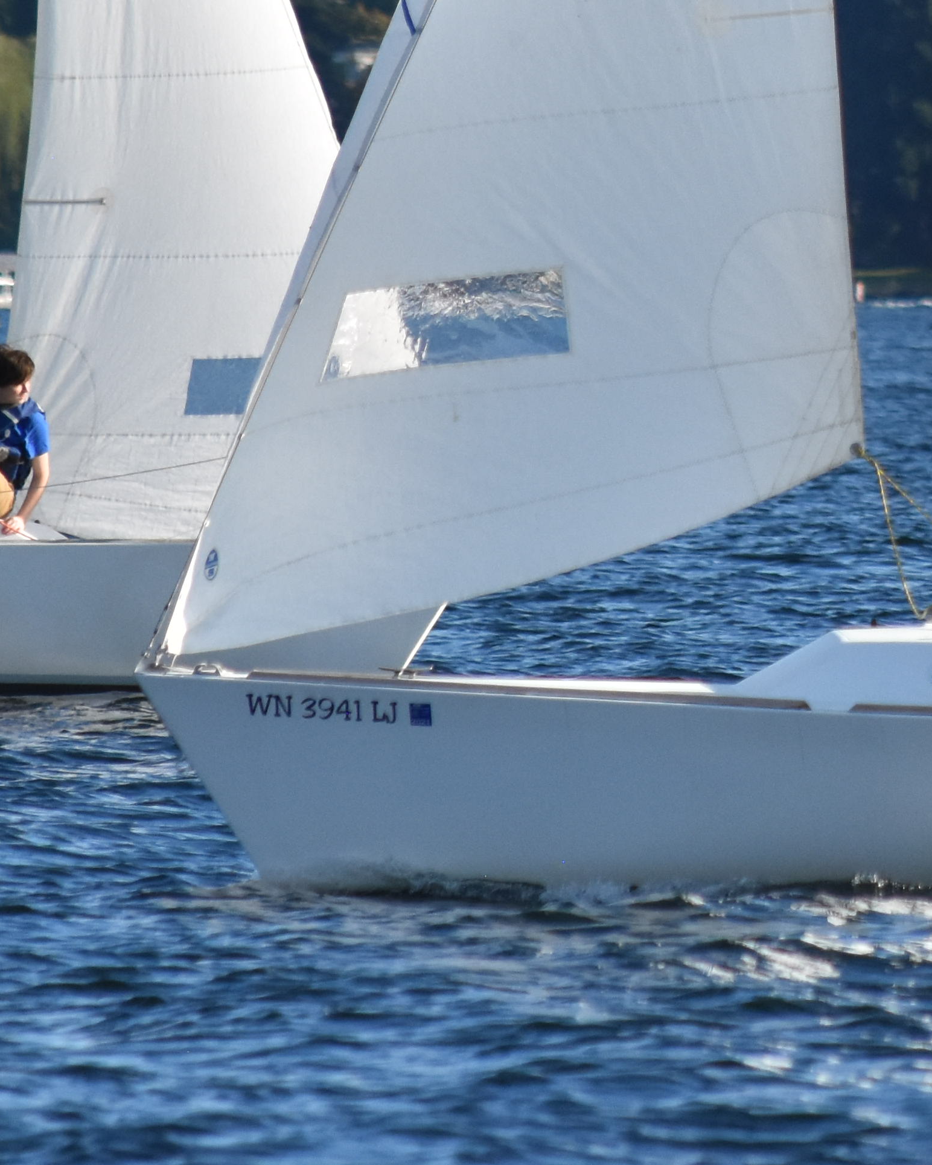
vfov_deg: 1.5
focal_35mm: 1313
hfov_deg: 1.2
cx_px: 1278
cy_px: 34
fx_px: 45272
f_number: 7.1
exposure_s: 1/3200
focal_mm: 300
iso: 800
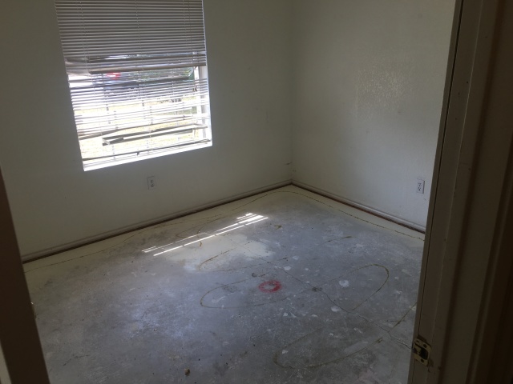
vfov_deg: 48.2
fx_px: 430
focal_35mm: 29
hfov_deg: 61.7
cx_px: 256
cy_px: 192
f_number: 2.2
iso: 25
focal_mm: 4.15
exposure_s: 1/142
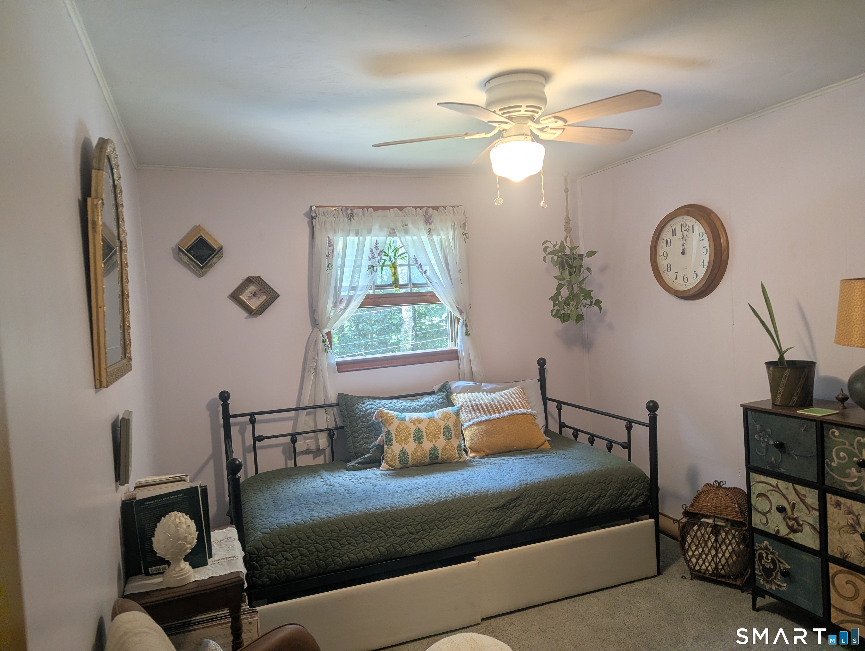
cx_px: 432
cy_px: 326
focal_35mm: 24
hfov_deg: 71.5
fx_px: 601
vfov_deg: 56.9
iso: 64
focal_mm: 6.81
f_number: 1.85
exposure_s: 1/60
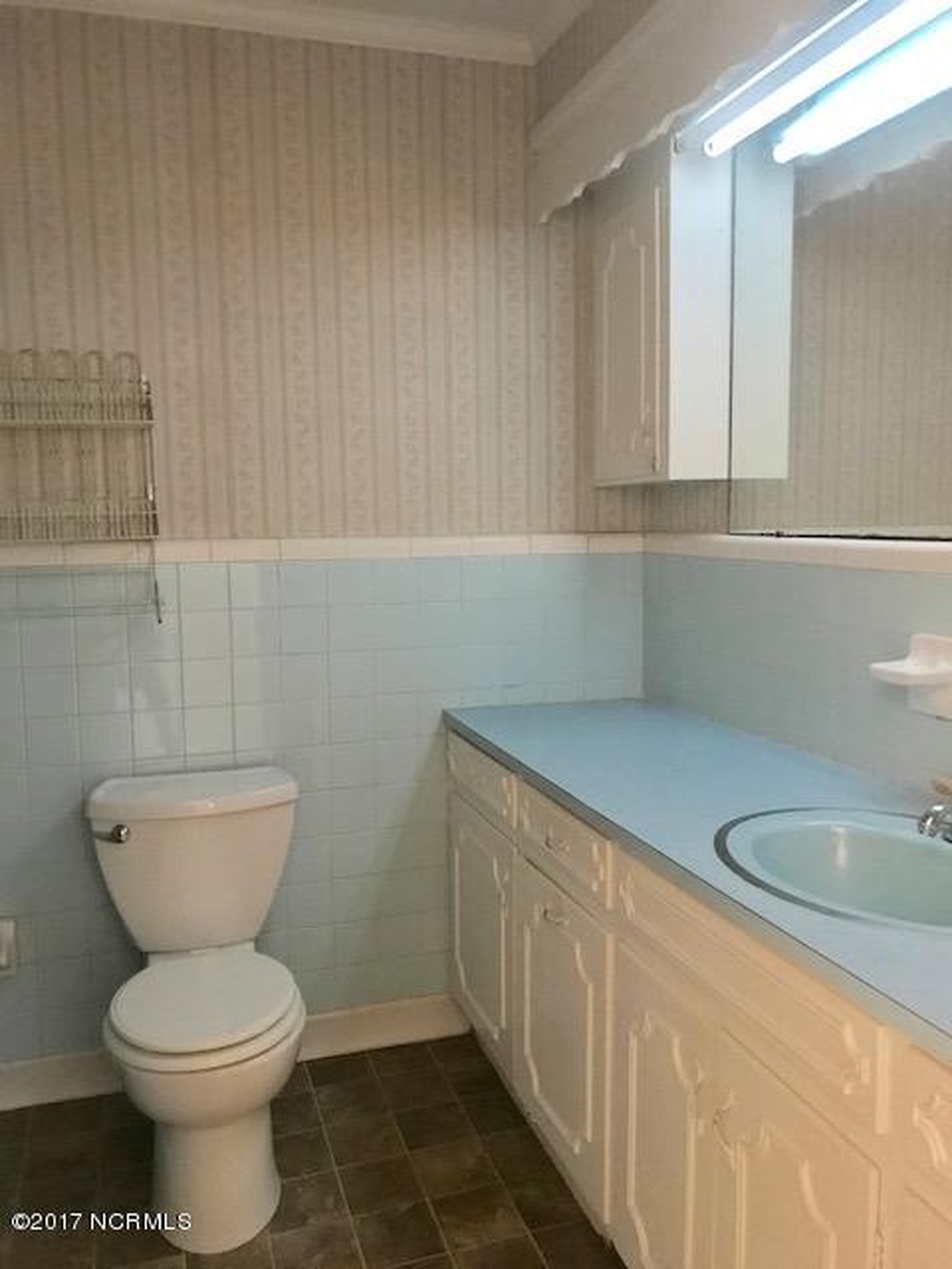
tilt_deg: -6.2
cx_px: 476
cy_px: 634
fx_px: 1027
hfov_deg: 49.7
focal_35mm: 28
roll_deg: +1.0
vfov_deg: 63.4
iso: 100
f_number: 1.8
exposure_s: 1/4
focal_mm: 3.99
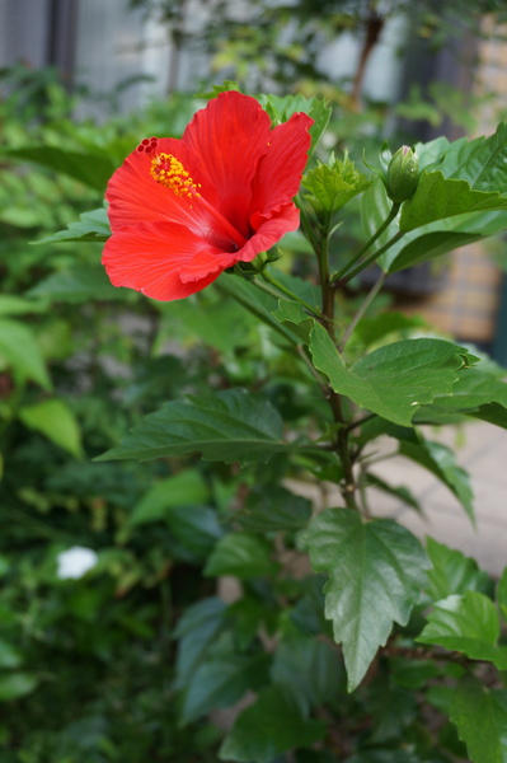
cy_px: 382
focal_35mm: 40
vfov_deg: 48.0
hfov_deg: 33.0
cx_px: 254
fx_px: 857
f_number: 4.5
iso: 100
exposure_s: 1/60
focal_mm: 27
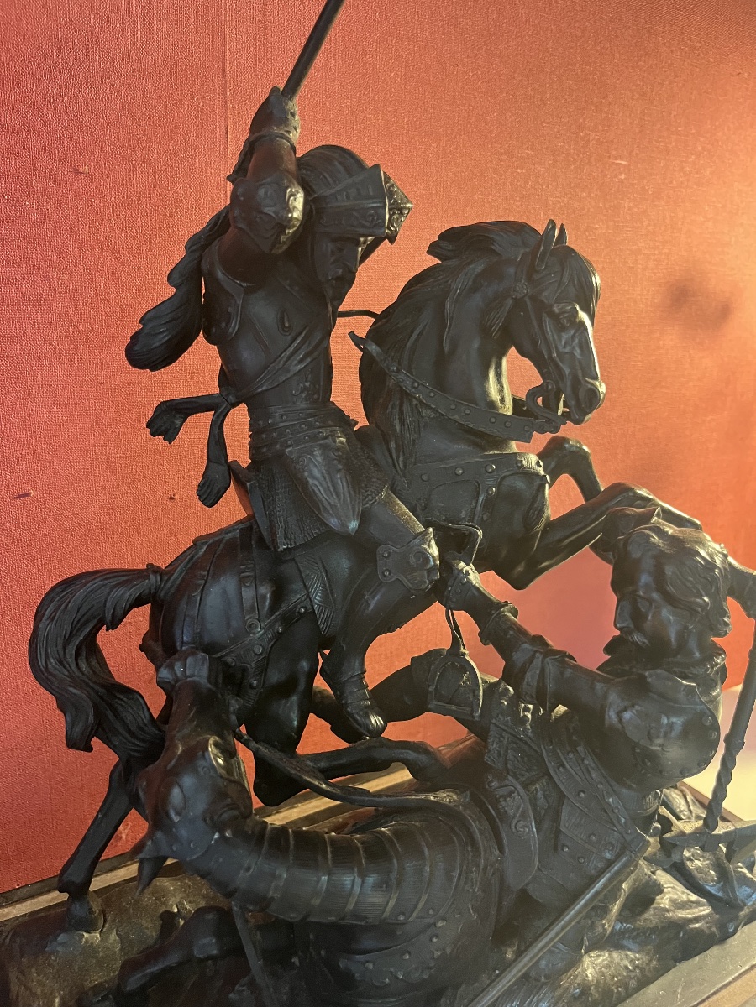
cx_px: 378
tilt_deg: -15.5
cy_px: 504
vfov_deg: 67.3
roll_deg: -0.7
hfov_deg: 53.1
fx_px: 757
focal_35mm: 26
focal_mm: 5.1
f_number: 1.6
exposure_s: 1/50
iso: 500
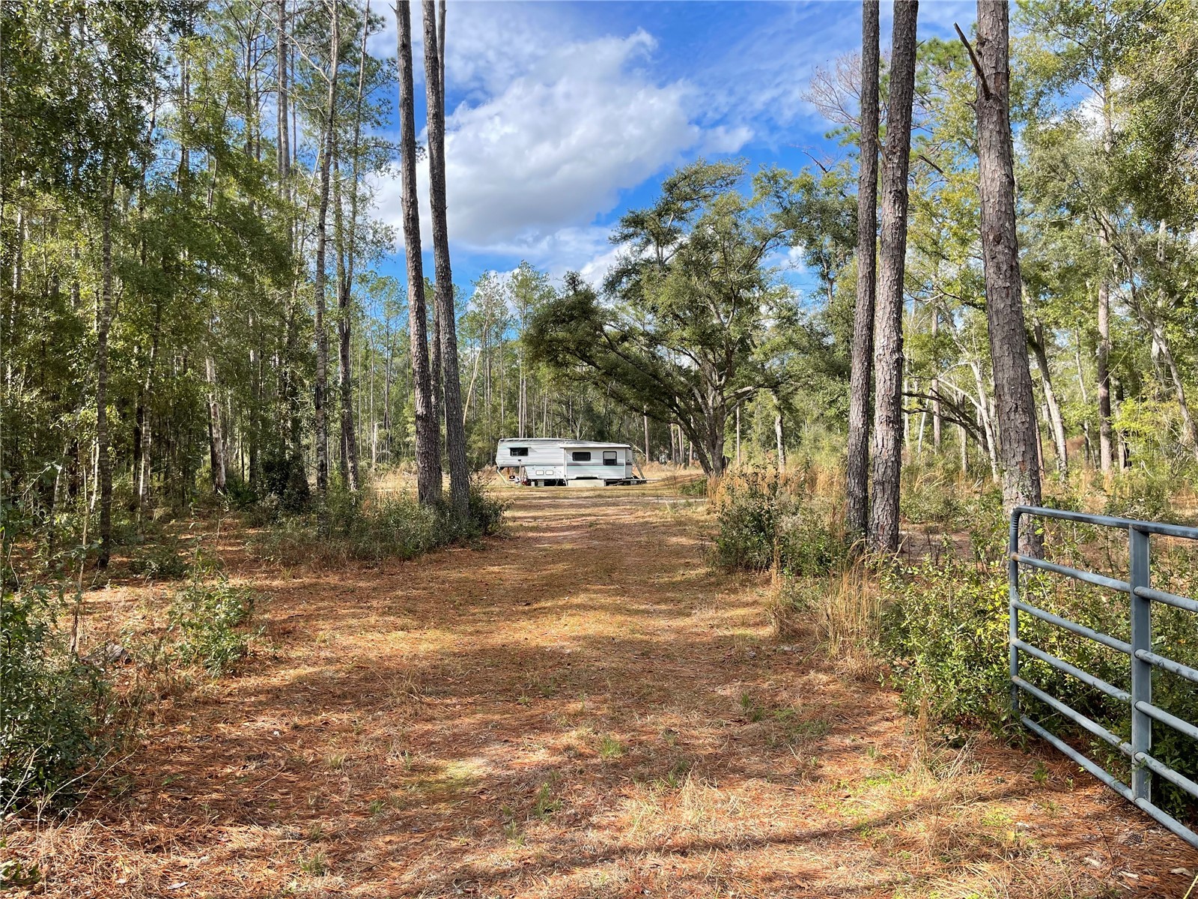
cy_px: 450
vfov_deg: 54.9
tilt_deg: +0.4
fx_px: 865
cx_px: 599
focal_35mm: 25
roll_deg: +1.4
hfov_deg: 69.4
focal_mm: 5.1
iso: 32
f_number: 1.6
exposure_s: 1/1188
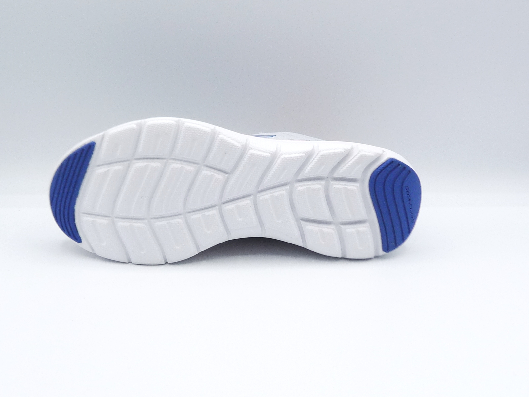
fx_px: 764
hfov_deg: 38.2
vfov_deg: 29.1
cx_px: 264
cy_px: 198
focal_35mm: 50
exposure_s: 1/250
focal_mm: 5.1
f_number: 4
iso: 100
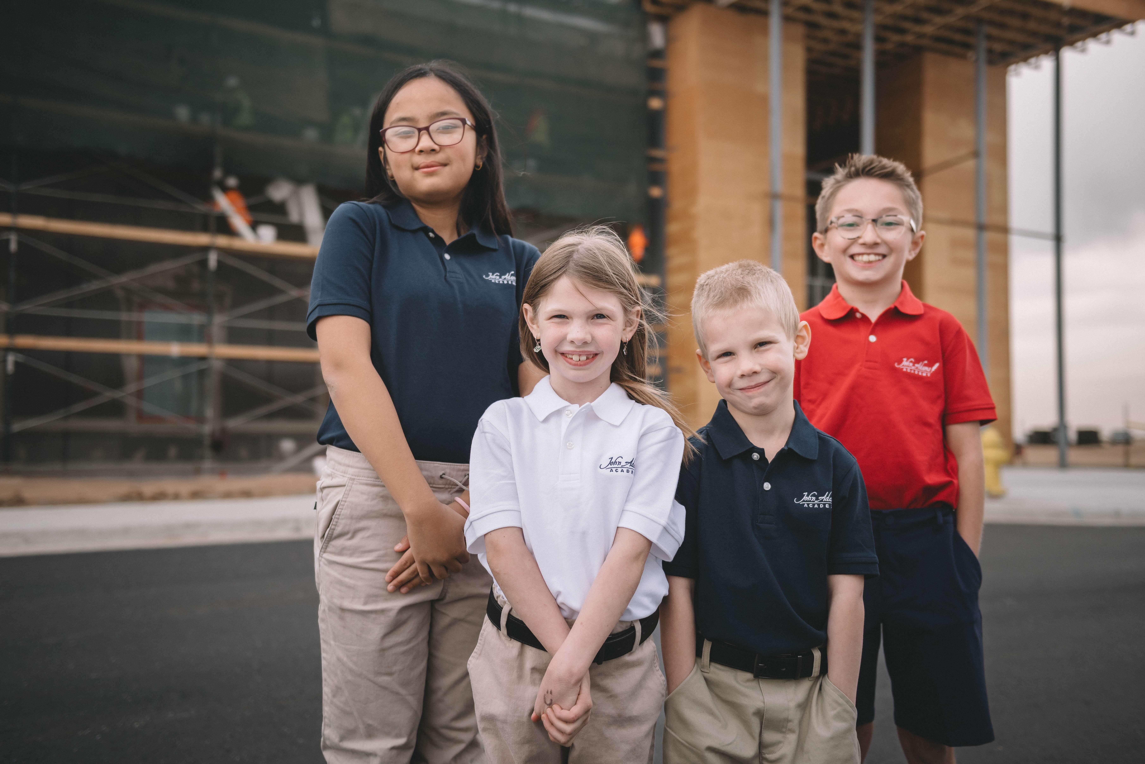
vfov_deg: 36.9
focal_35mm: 36
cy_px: 382
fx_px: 1145
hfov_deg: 53.1
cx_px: 572
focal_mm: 36
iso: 200
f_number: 2.8
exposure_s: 1/800
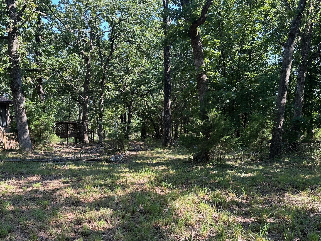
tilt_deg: -7.1
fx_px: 325
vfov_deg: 40.4
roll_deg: +0.8
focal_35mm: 35
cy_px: 149
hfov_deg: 52.5
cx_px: 145
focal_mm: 6.86
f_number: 1.78
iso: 80
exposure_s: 1/377
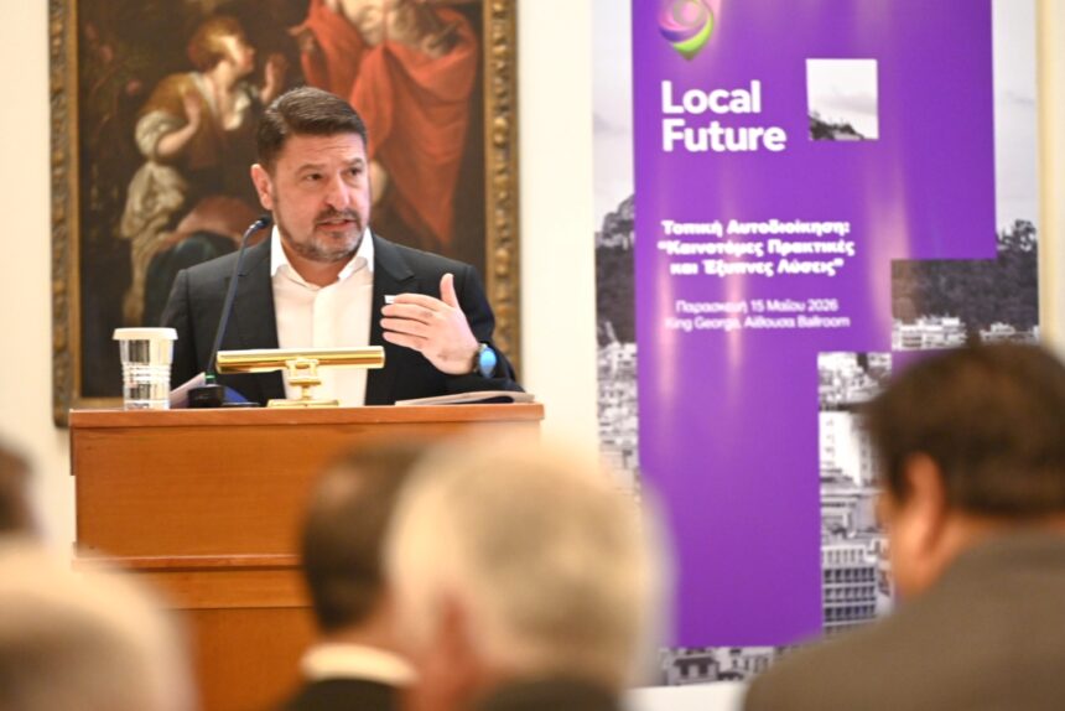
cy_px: 356
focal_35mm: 200
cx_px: 532
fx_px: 5918
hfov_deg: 10.3
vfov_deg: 6.9
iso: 3600
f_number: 2.8
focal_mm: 200
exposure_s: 1/125
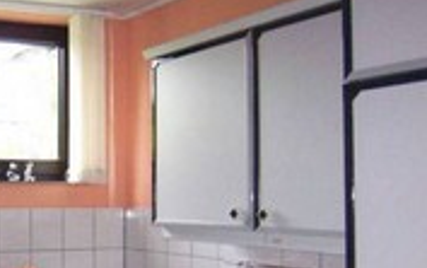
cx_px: -51
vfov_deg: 21.8
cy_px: 326
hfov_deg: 32.2
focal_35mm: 55
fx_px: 641
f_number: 2.8
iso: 200
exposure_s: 1/30
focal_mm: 3.8
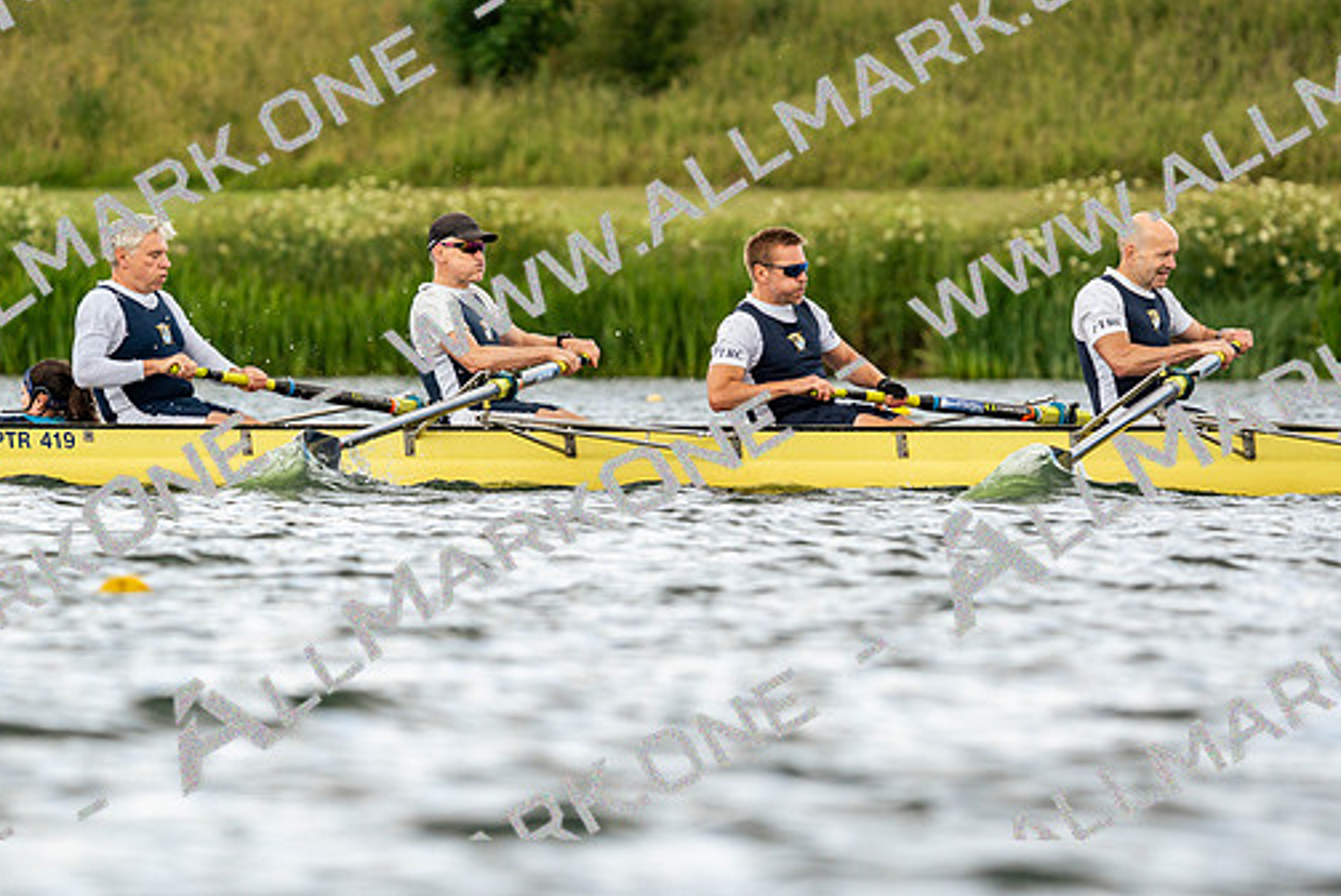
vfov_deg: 3.3
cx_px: 714
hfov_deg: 5.0
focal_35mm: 414
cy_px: 383
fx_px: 15430
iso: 640
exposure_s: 1/2000
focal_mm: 359
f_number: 6.3
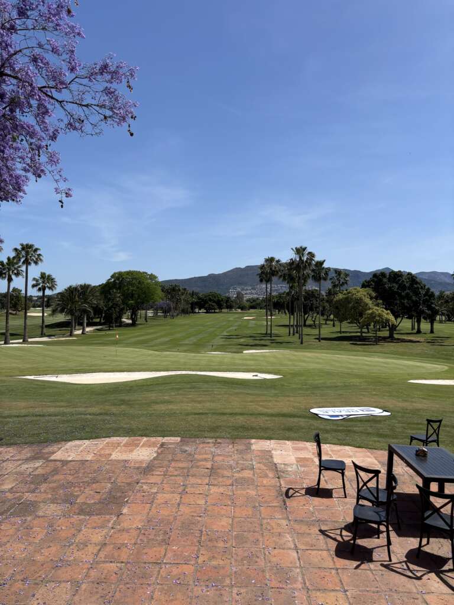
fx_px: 455
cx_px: 227
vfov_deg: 67.3
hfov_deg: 53.1
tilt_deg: -0.1
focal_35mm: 26
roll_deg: -2.1
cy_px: 302
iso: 50
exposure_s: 1/4630
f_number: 1.6
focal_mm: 5.96
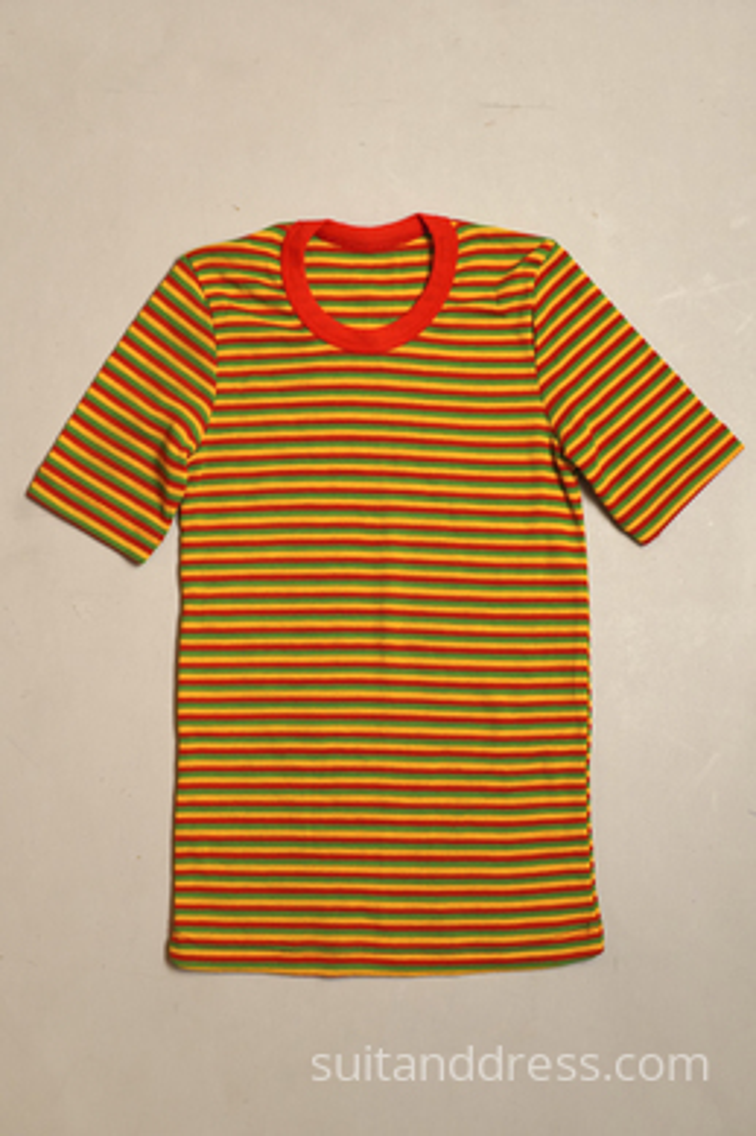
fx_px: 1513
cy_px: 568
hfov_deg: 28.1
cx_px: 378
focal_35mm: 48
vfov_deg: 41.1
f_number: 7.1
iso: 400
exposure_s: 1/50
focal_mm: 32
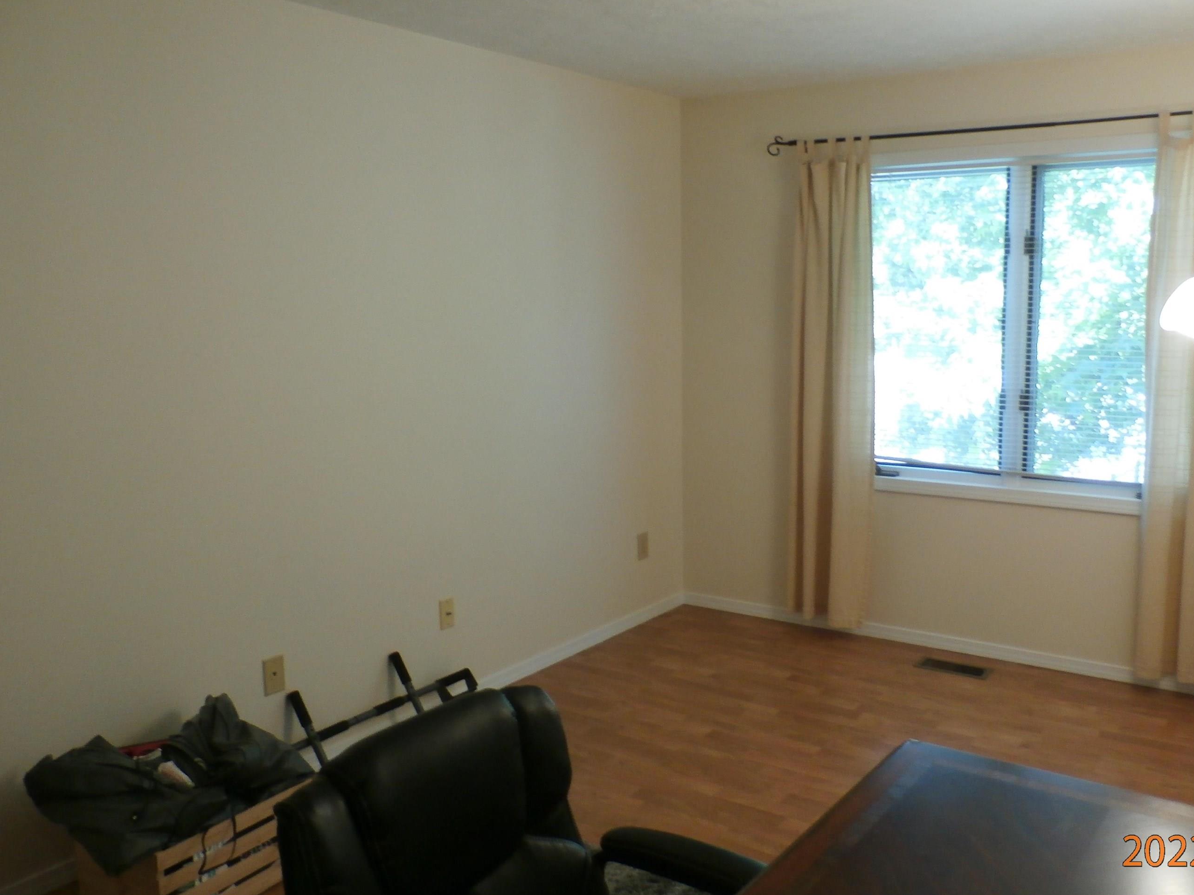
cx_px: 686
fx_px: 1035
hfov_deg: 59.7
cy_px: 424
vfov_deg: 46.8
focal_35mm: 30
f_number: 3
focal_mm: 4.5
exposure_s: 1/30
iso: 250
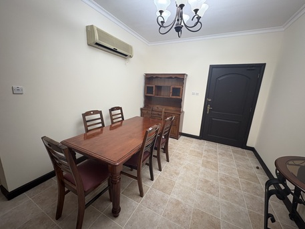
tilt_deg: -12.8
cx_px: 152
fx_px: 123
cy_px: 114
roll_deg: -3.2
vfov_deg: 85.7
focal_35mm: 14
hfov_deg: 102.0
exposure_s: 1/50
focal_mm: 2.22
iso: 200
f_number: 2.2
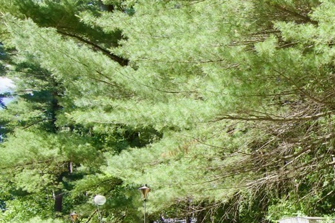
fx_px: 624
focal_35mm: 67
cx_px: 442
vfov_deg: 19.5
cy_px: 240
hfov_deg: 25.6
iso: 320
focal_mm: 11
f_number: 6.3
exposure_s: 1/400
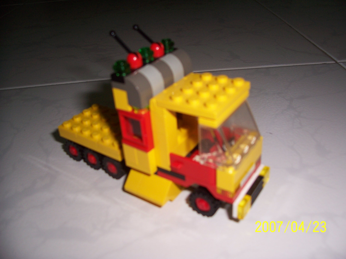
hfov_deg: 54.0
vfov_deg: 41.8
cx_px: 173
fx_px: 340
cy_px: 130
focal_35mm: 34
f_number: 2.7
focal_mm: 5.6
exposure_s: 1/60
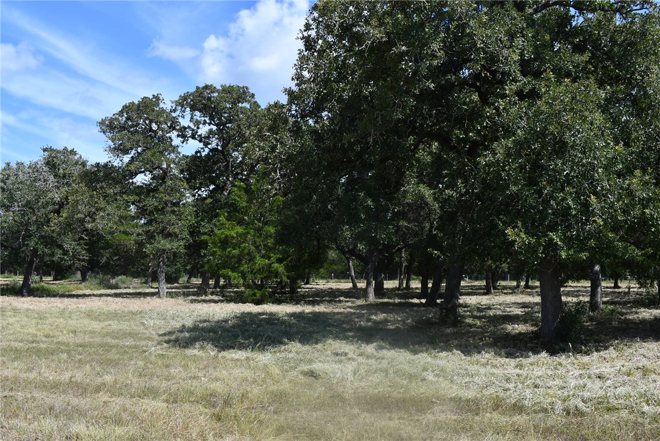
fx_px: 661
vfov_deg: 36.9
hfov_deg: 53.1
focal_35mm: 36
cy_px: 220
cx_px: 330
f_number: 9
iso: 100
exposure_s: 1/320
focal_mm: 18
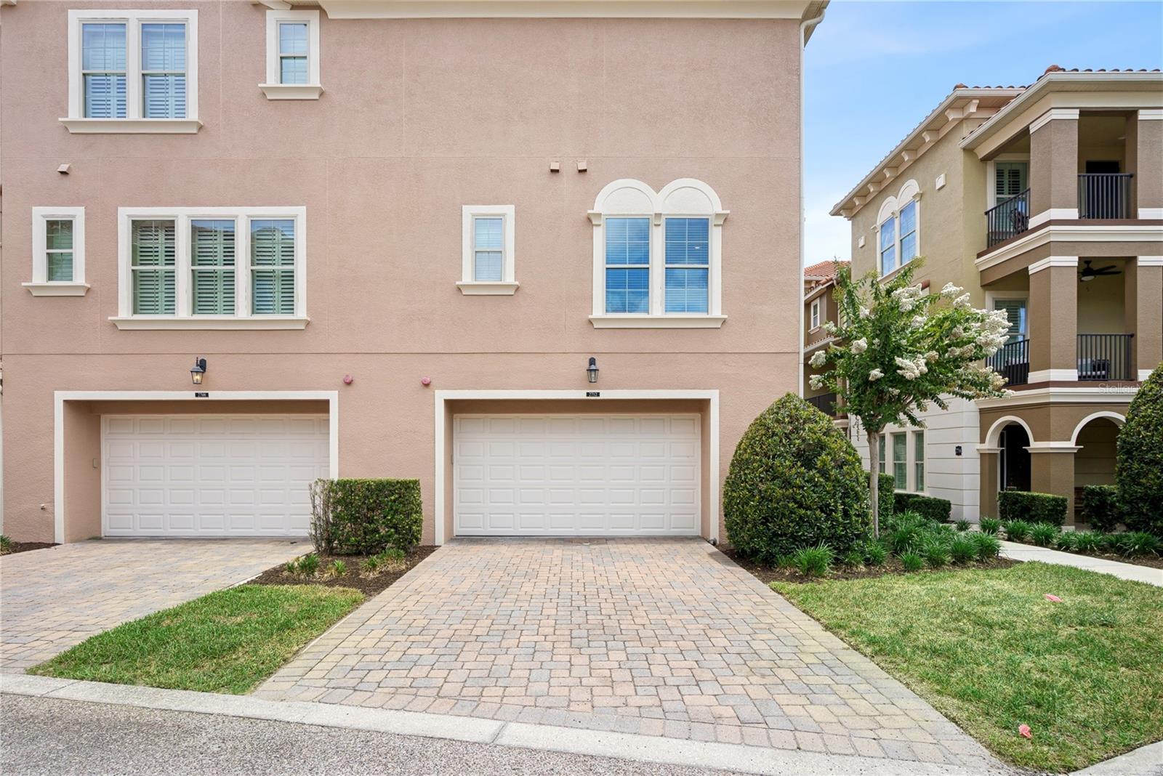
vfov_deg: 73.8
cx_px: 582
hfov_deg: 96.7
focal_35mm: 16
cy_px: 388
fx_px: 517
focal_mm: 16
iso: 64
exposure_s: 1/100
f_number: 10
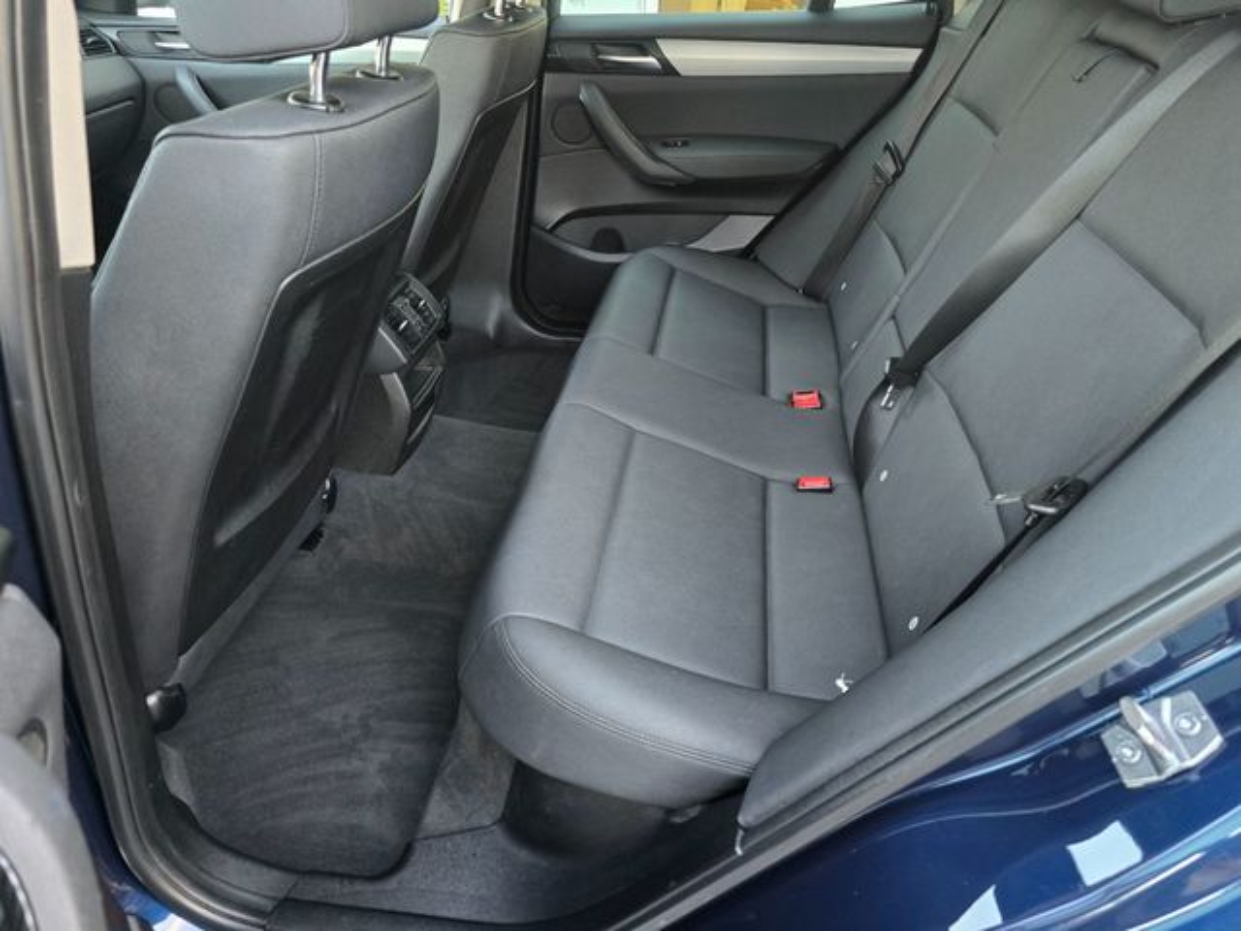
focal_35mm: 23
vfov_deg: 58.9
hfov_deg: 73.9
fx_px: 825
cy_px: 466
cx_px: 620
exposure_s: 1/60
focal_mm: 6.3
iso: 800
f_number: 1.7
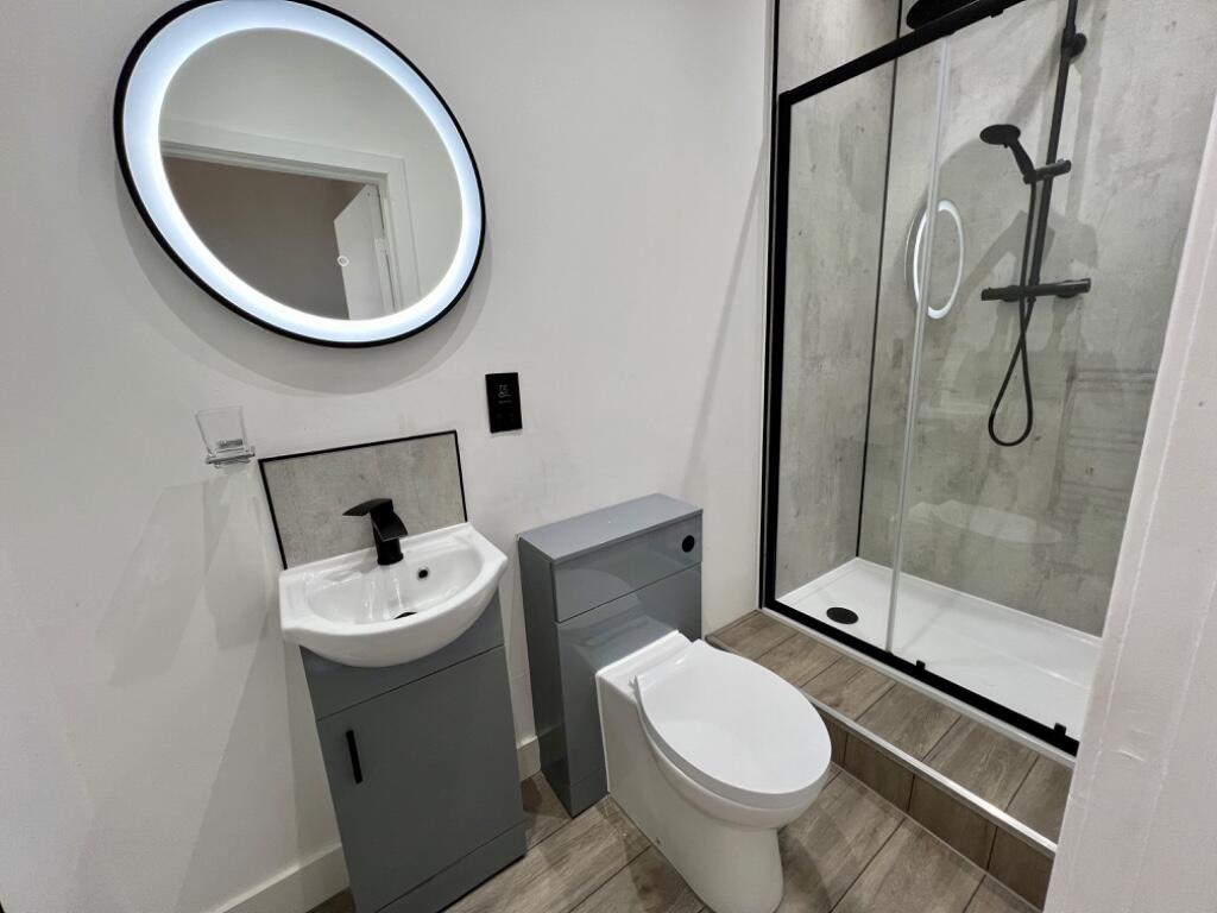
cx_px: 608
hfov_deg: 106.2
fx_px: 457
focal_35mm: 13
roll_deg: +2.7
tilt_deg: -13.8
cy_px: 456
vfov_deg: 89.9
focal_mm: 1.57
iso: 160
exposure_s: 1/100
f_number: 1.8
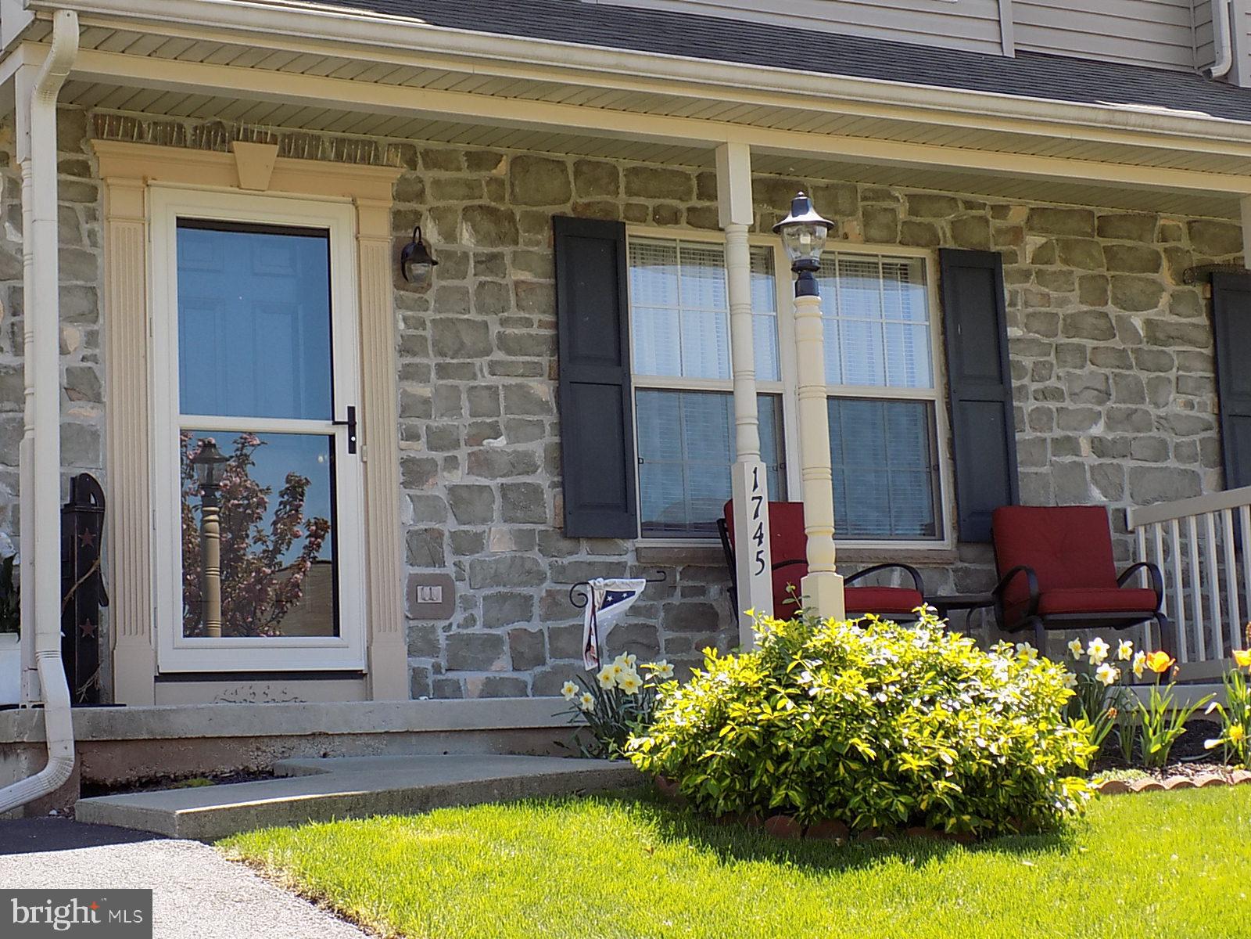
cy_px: 470
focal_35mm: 65
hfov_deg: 29.8
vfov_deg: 22.6
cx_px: 626
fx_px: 2349
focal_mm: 11.5
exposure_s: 1/160
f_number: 4.1
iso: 80
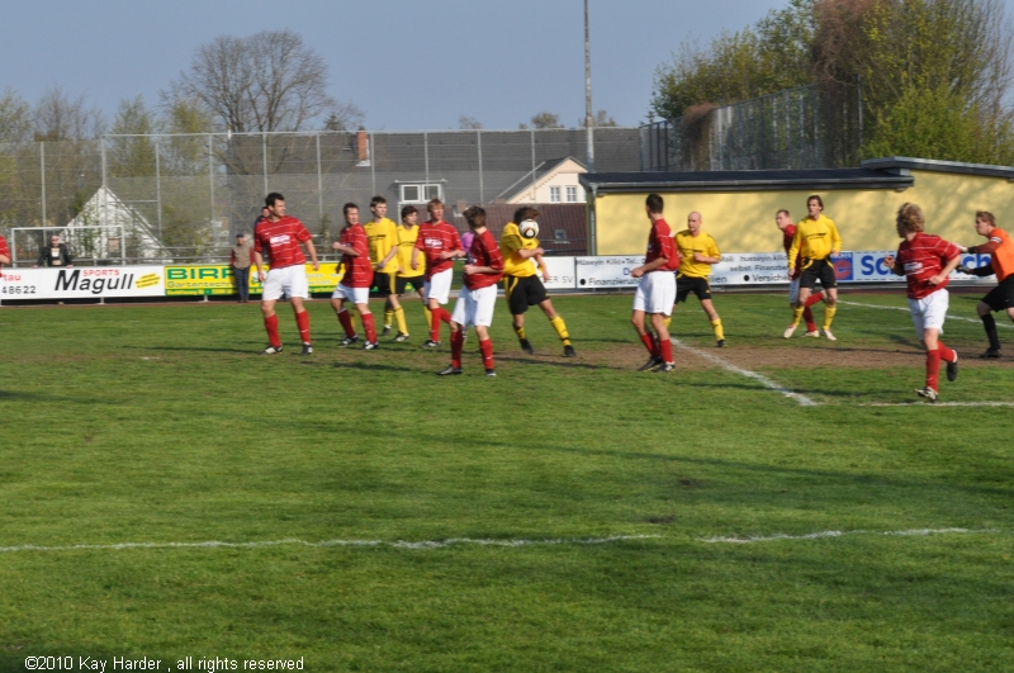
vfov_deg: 13.0
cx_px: 507
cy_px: 336
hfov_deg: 19.5
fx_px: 2953
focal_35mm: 105
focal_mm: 70
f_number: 11
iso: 800
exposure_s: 1/1000
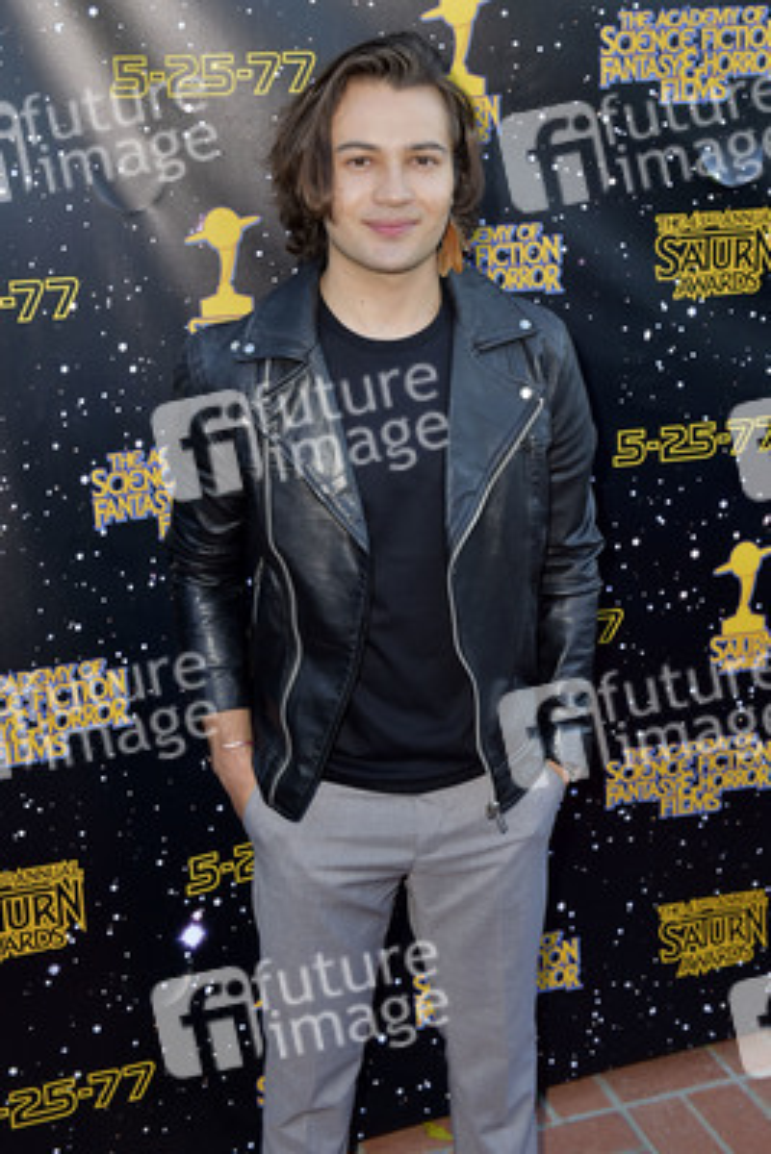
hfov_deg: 31.9
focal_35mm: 42
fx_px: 1348
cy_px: 577
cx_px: 386
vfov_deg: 46.4
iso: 500
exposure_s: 1/320
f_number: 6.3
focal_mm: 42
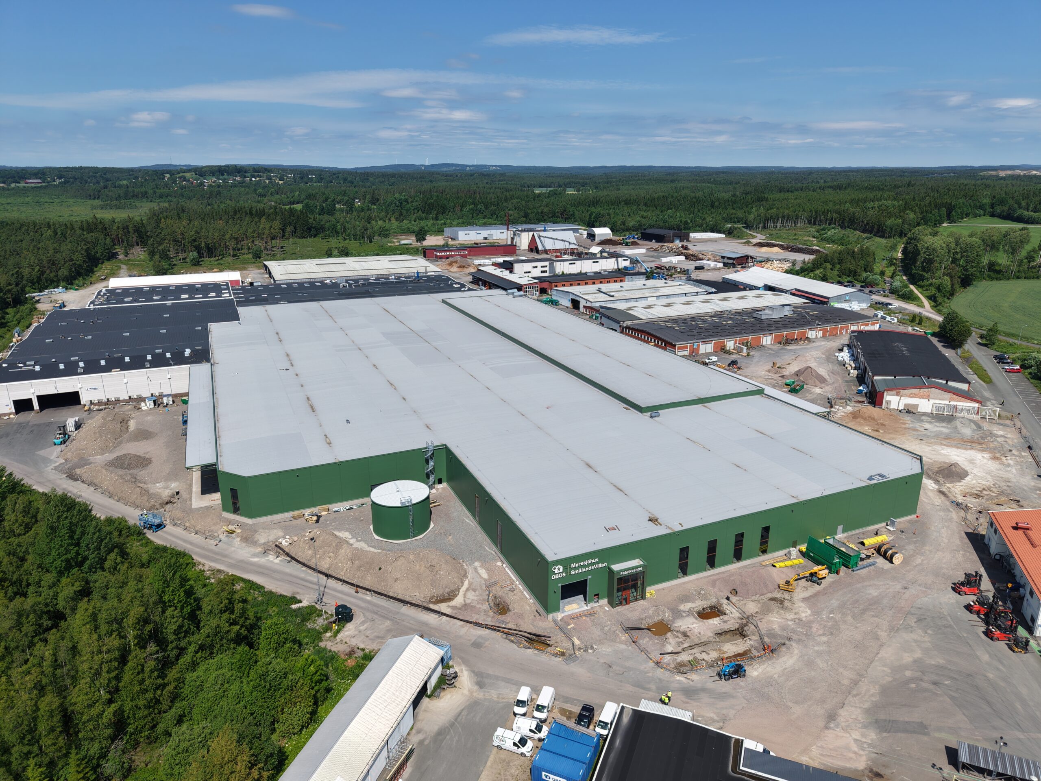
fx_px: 722
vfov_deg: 56.8
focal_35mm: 24
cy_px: 390
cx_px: 520
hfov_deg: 71.6
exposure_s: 1/4000
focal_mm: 8.67
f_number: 1.8
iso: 110
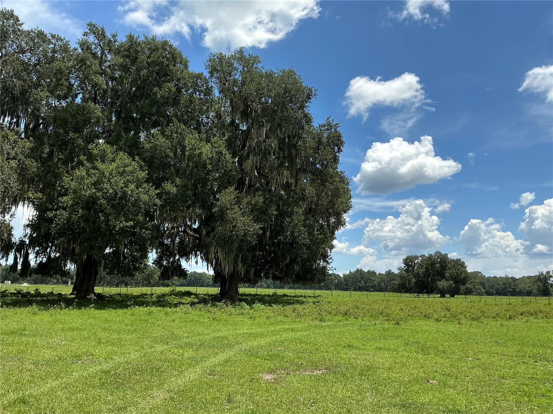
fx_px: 447
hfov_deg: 63.4
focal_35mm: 28
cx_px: 276
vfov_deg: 49.7
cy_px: 207
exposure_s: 1/1730
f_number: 1.8
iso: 25
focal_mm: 3
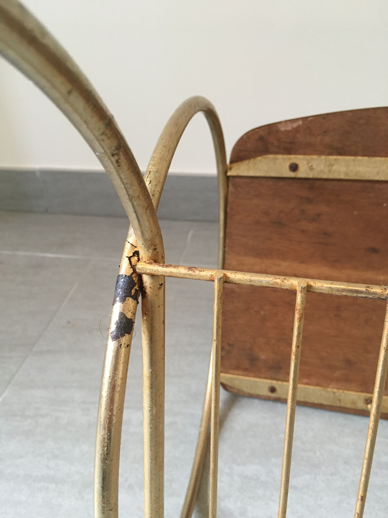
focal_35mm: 29
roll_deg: +4.6
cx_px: 194
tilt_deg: -32.6
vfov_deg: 61.7
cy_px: 259
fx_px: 433
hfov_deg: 48.2
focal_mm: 4.15
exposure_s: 1/33
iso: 200
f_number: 2.2
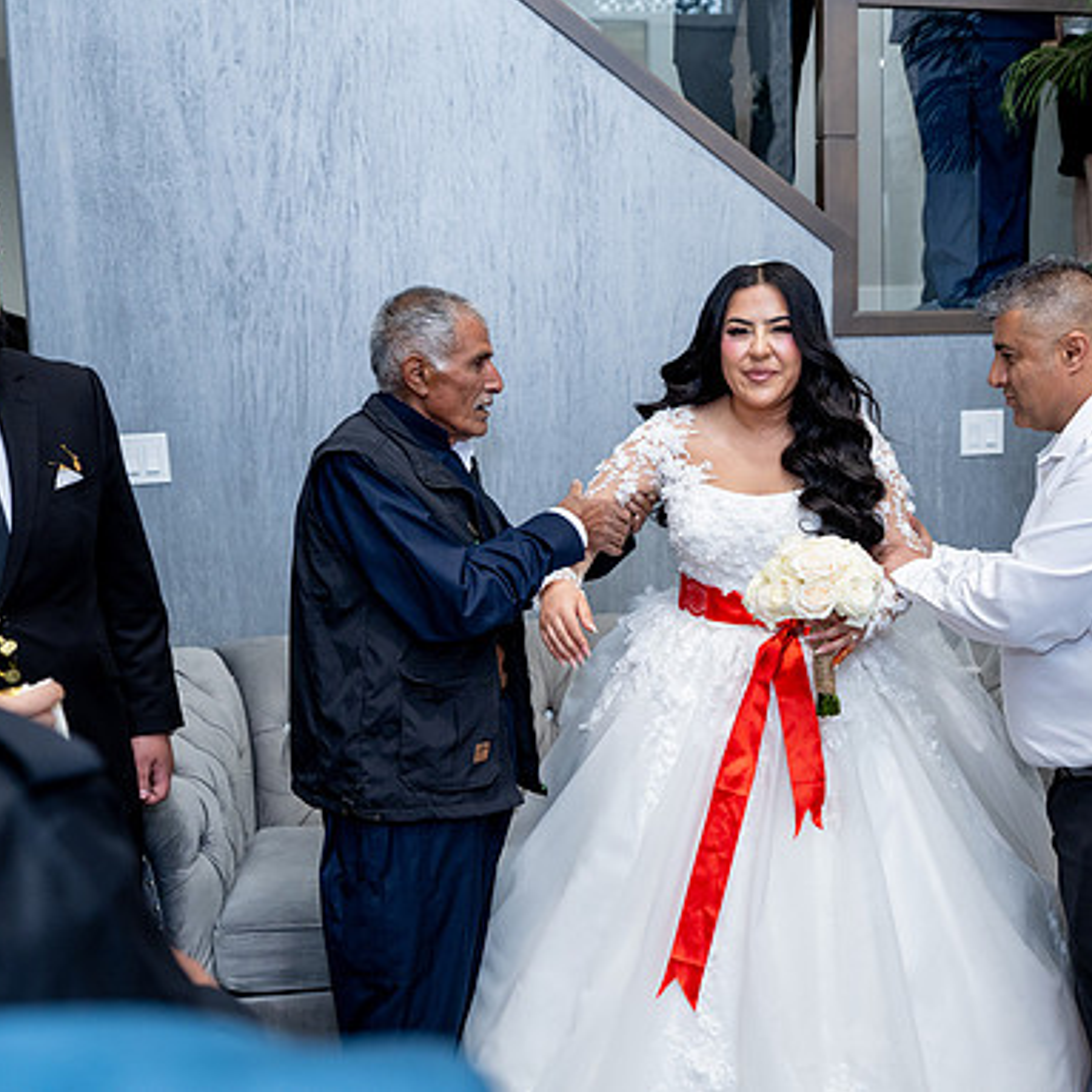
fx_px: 1285
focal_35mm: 36
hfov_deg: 45.4
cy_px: 543
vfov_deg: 46.0
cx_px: 718
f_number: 2.8
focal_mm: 28
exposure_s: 1/160
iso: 1000
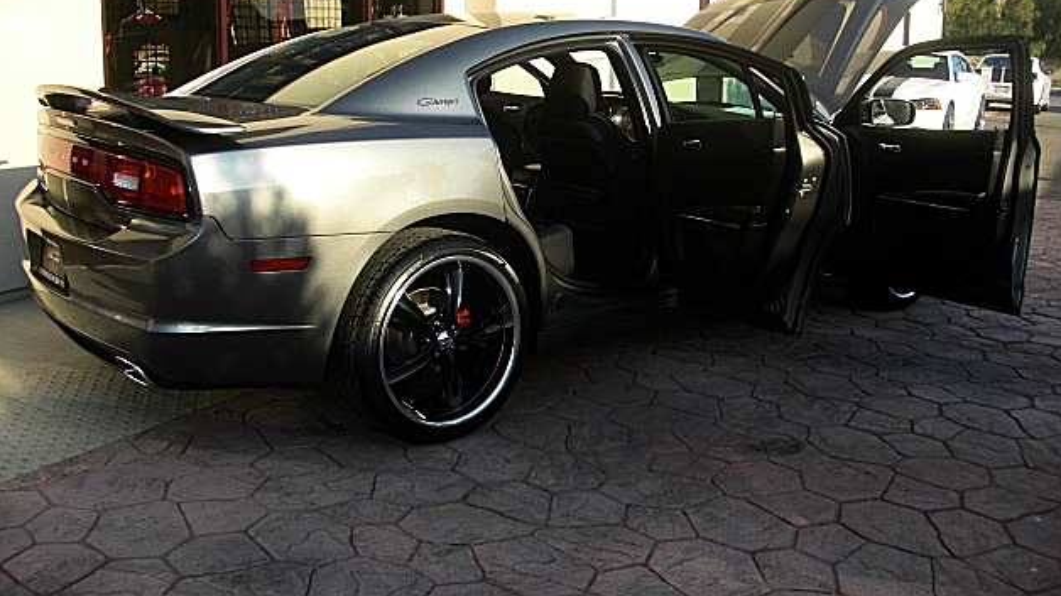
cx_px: 537
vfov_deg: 29.6
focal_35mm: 40
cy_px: 247
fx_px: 1125
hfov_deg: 50.5
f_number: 2.8
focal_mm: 6.3
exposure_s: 1/400
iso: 50
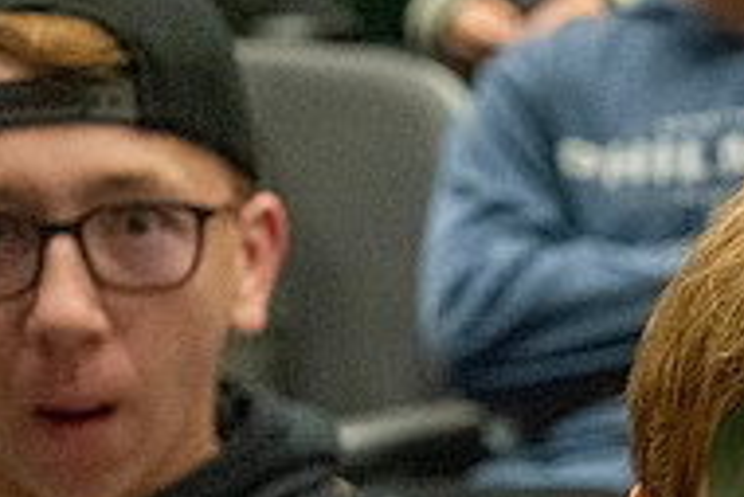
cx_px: 1002
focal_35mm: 171
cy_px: 585
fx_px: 3537
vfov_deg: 8.0
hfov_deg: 11.6
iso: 12800
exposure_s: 1/500
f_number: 4
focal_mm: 56
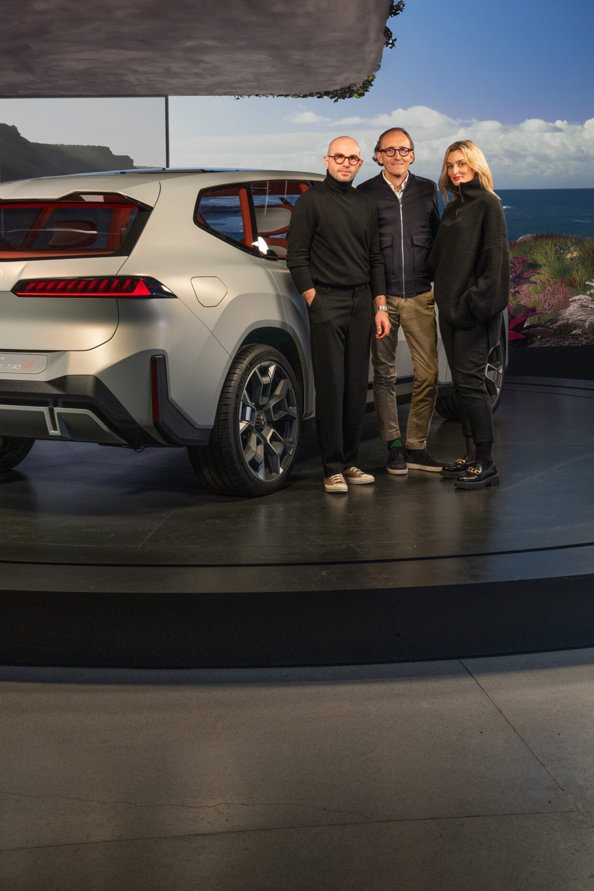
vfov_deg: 28.7
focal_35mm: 70
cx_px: 225
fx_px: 1732
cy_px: 303
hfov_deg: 19.4
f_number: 7.1
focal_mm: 51
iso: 640
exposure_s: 1/160
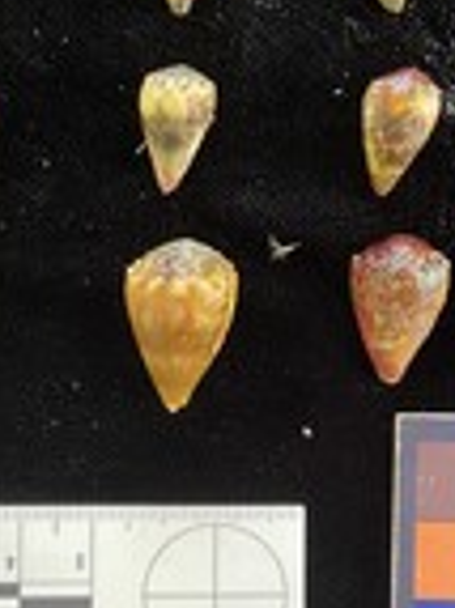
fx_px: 1246
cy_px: 287
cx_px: 251
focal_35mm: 71
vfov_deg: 27.4
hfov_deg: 20.7
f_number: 1.8
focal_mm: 3
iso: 125
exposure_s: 1/50
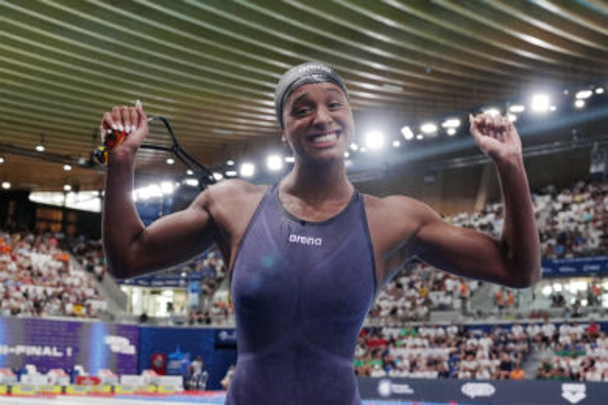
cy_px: 202
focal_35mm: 32
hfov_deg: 58.7
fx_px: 540
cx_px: 304
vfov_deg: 41.1
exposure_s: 1/2000
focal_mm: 32
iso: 3200
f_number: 4
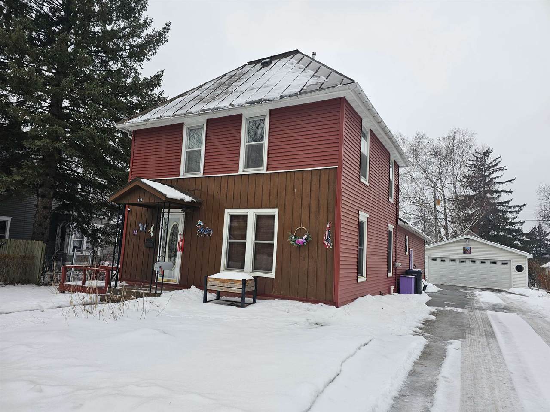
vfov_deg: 58.9
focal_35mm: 23
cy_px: 206
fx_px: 365
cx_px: 275
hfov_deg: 73.9
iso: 10
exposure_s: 1/126
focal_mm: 6.3
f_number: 1.7
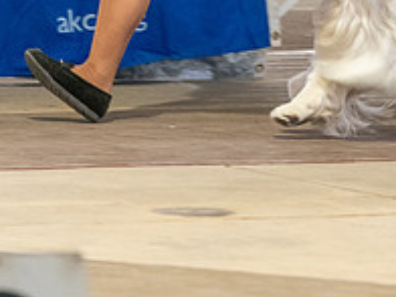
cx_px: 353
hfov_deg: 3.1
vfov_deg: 2.3
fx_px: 7390
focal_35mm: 646
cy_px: -115
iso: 6400
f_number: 3.5
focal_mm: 195
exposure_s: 1/250
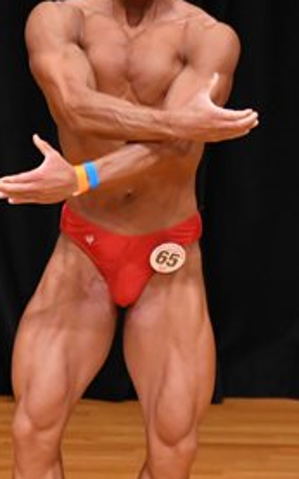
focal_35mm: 812
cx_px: 92
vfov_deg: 2.6
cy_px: 214
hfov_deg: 1.6
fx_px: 10592
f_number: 5.6
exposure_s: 1/400
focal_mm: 190
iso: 3200
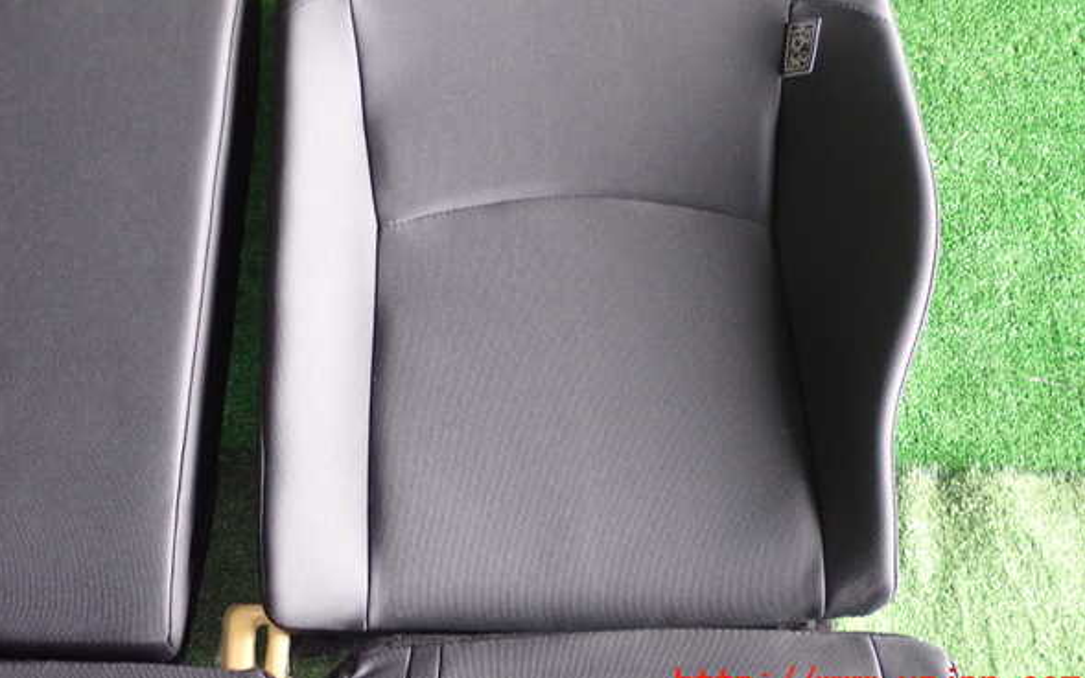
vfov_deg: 24.0
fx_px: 1597
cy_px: 295
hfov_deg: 37.5
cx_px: 538
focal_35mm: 54
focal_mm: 9.01
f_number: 3.2
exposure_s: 1/50
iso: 400
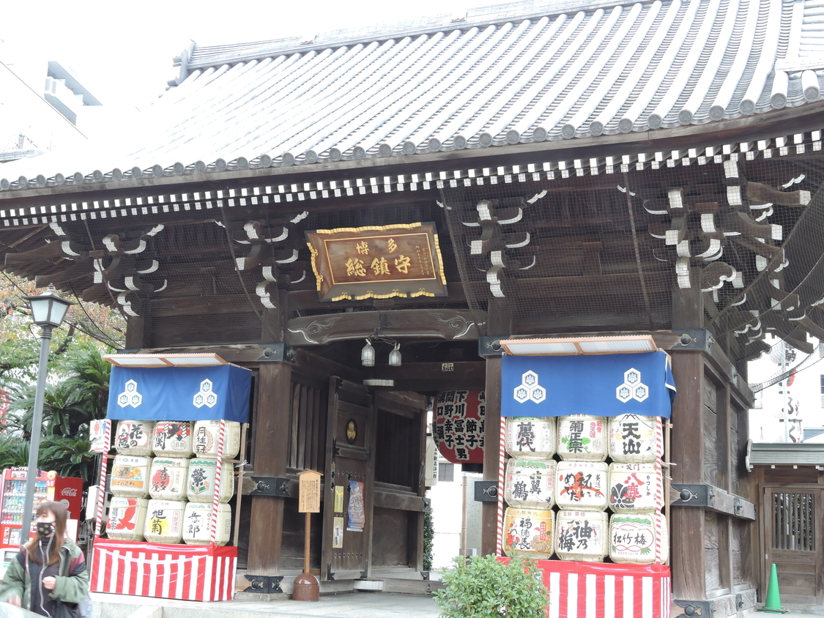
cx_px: 386
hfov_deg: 39.6
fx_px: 1143
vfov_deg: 30.3
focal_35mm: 48
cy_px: 324
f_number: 4
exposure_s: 1/30
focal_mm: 8.1
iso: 160
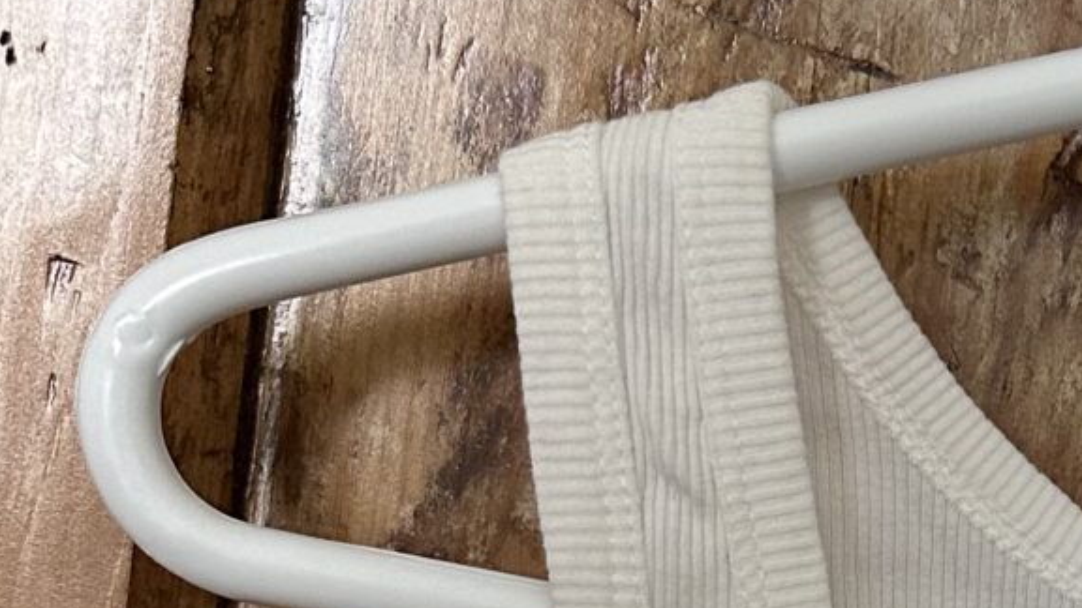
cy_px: 1085
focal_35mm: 93
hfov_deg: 20.9
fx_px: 2668
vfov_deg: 12.0
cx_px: 1401
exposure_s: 1/78
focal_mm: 6.86
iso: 250
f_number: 1.78
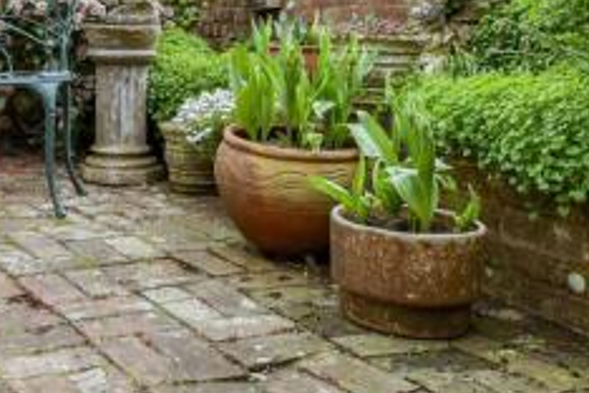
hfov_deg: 30.5
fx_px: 998
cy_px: 11
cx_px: 0
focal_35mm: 61
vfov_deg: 21.6
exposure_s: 1/125
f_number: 8
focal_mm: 20
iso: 200
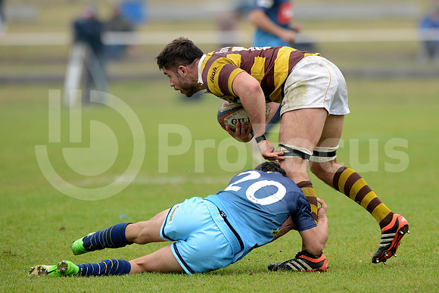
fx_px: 5123
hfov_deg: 4.9
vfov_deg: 3.3
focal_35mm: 420
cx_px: 220
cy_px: 146
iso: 800
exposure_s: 1/1000
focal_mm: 420
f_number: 4
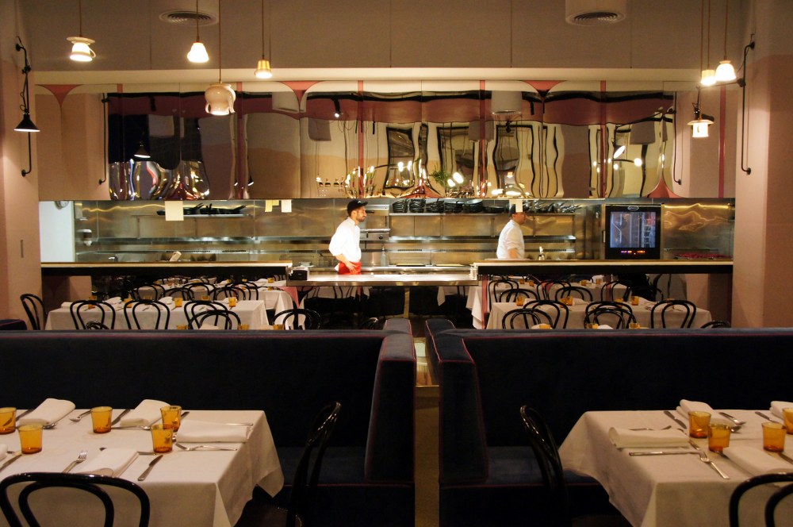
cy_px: 264
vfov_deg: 39.9
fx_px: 726
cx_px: 396
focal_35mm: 33
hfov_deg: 57.3
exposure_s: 1/50
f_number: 5.6
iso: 3200
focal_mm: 22
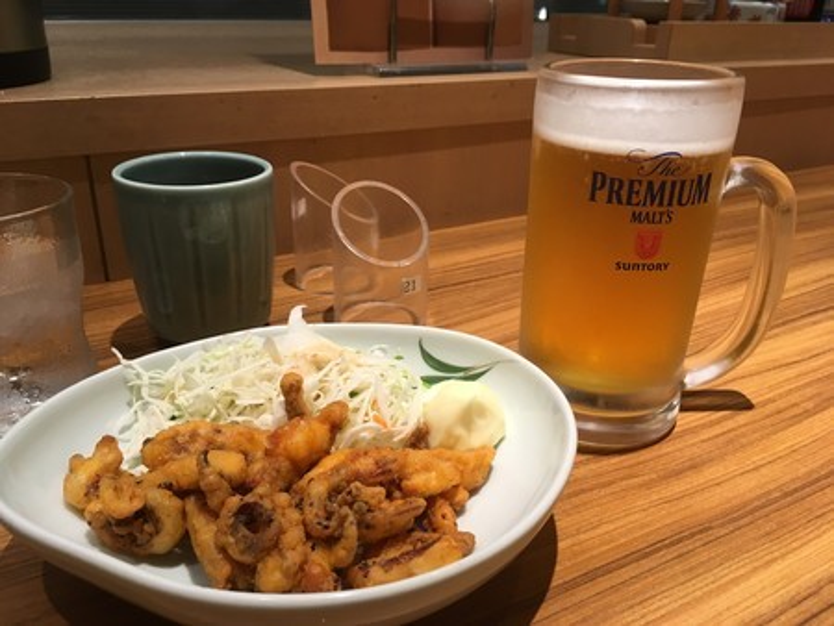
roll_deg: -1.1
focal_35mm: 29
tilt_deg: -24.7
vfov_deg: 48.3
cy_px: 313
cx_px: 417
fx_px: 699
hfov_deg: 61.6
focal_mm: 4.15
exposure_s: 1/30
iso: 32
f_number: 2.2
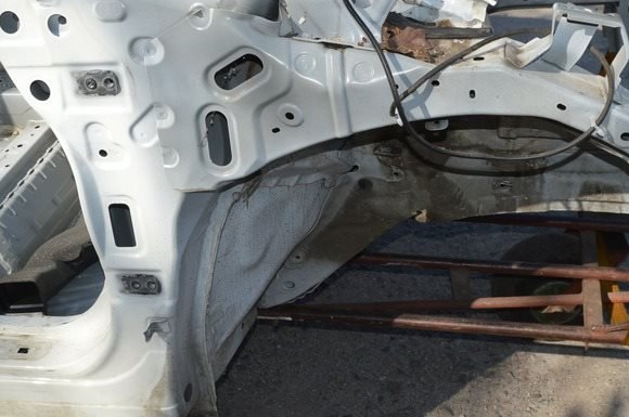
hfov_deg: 37.5
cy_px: 127
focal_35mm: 53
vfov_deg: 25.3
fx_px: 925
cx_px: 347
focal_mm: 20
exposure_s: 1/200
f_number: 8
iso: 100
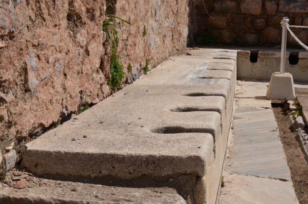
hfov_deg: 35.1
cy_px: 102
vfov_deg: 23.7
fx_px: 487
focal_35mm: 57
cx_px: 154
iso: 400
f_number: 13
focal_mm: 38
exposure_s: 1/640
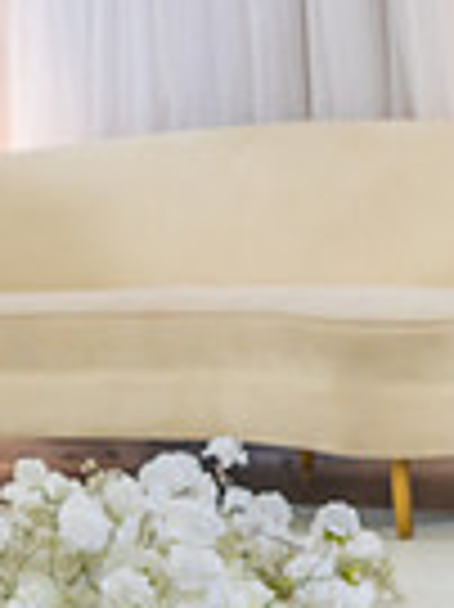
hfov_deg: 10.1
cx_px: 882
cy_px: 498
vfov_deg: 14.4
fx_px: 2382
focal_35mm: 136
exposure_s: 1/160
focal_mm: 28
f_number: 3.2
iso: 640
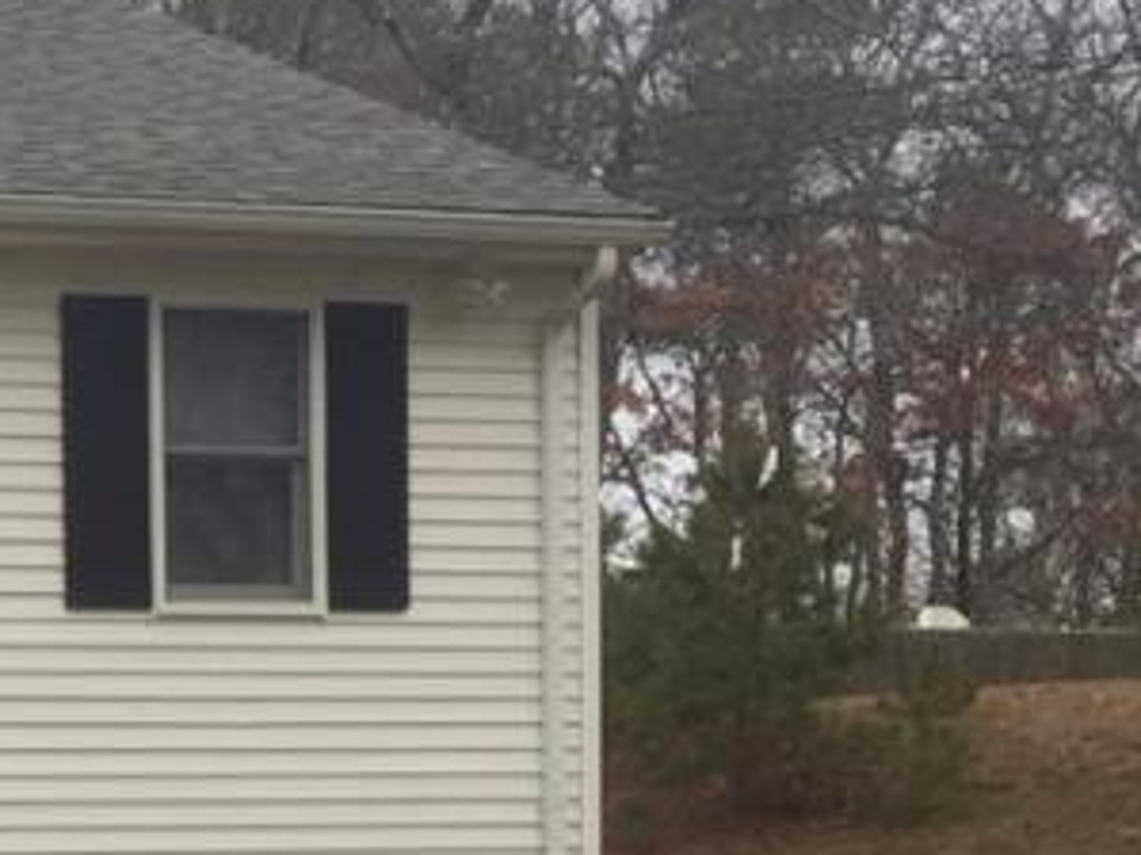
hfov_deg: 14.2
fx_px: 4086
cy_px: 1223
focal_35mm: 124
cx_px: -862
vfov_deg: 11.5
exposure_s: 1/338
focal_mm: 4.15
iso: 32
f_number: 2.2
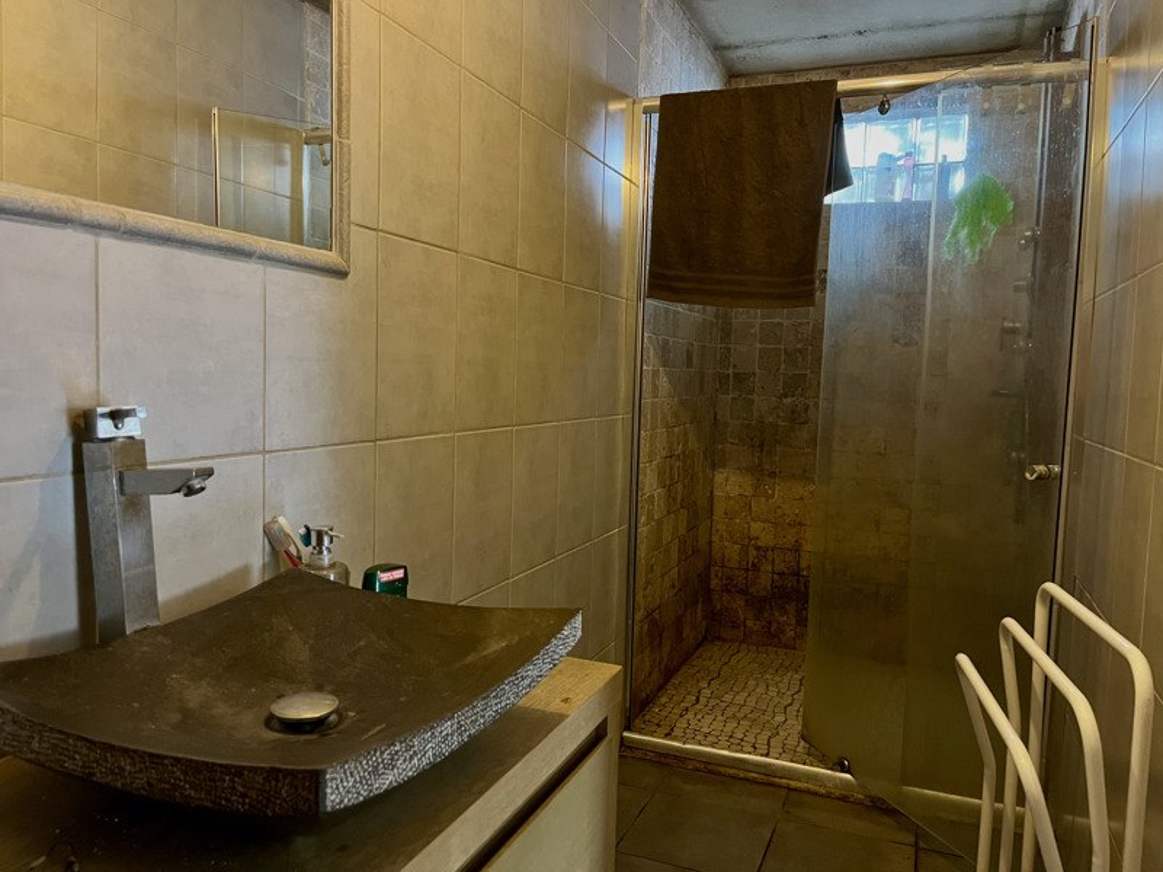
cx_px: 582
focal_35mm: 26
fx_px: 874
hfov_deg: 67.3
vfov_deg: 53.1
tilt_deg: -4.1
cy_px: 436
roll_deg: -1.4
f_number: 1.6
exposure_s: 1/25
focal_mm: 5.1
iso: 500
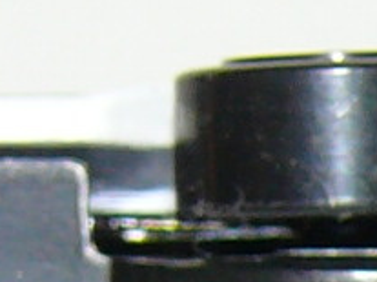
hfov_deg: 2.5
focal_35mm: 795
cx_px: 945
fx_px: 8653
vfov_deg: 1.9
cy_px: 548
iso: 100
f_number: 4
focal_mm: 13.4
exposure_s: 1/30
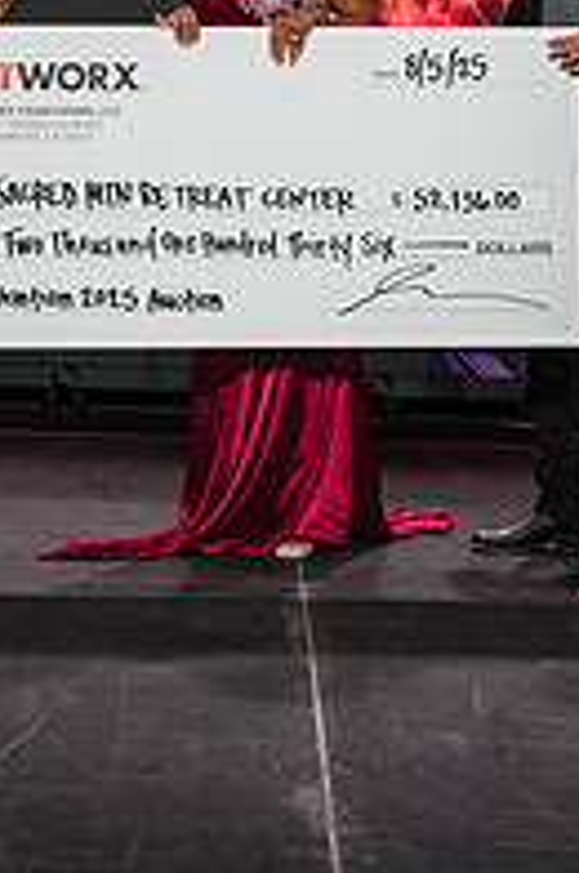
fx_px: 2784
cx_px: 236
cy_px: -107
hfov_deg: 11.9
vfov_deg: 17.2
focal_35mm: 115
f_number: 2.8
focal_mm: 50
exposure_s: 1/125
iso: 800
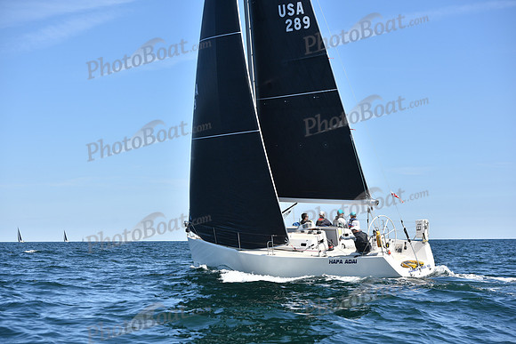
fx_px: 1004
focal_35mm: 70
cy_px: 172
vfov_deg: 19.5
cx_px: 258
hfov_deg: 28.8
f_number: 5
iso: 250
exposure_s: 1/1600
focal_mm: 70
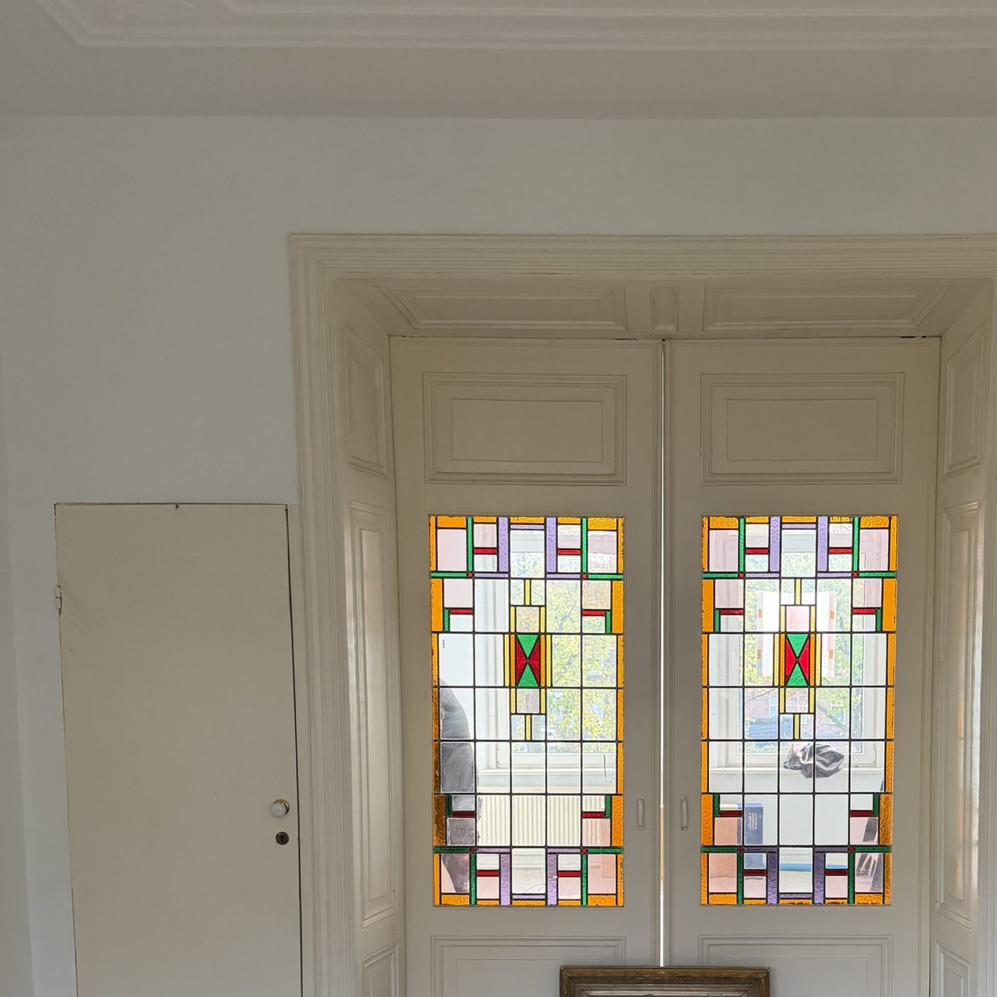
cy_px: 751
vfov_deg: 41.5
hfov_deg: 42.2
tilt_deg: -4.6
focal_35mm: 39
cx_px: 675
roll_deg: +0.8
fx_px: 1271
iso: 160
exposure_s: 1/157
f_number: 1.78
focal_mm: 6.76
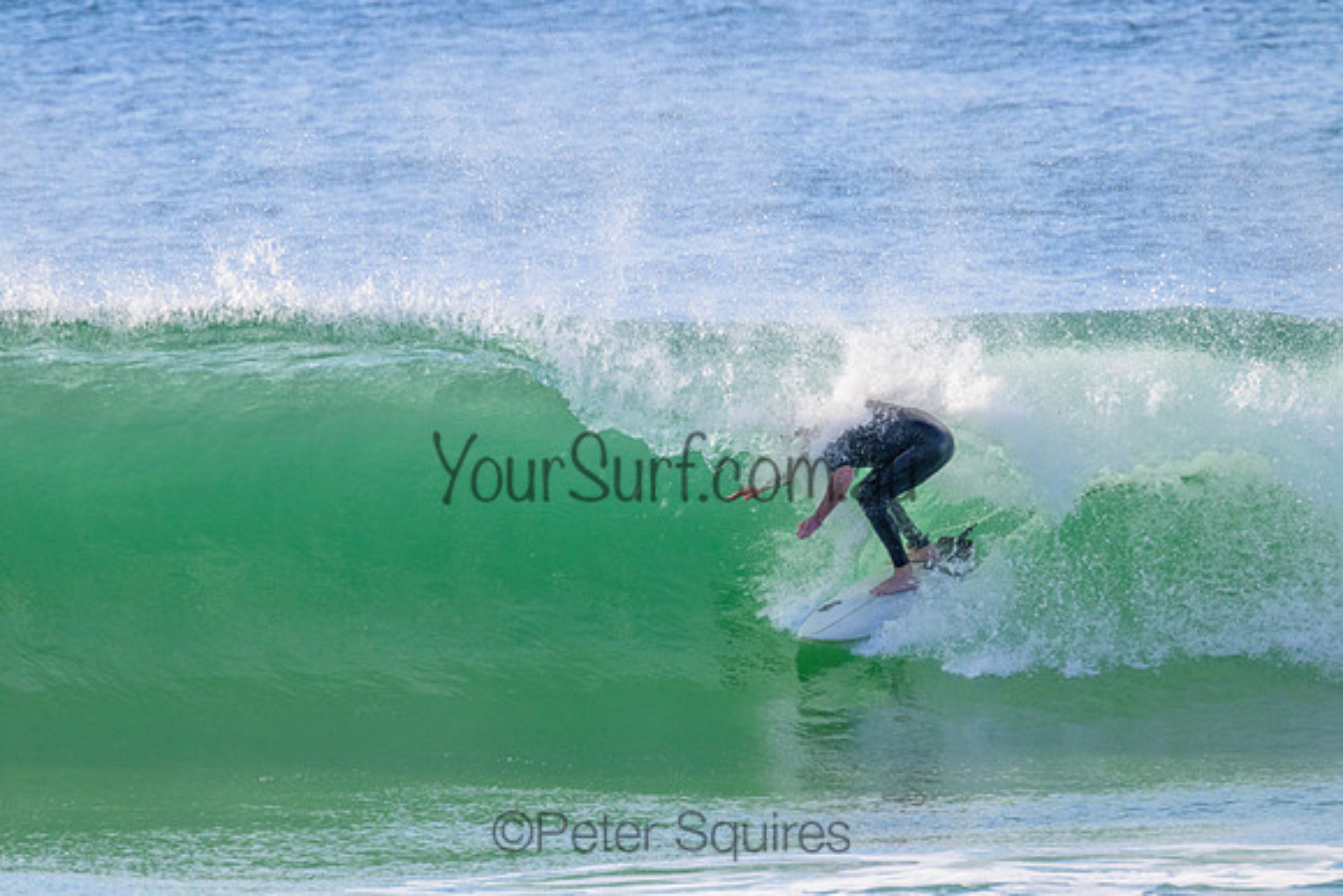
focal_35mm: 800
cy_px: 448
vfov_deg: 1.7
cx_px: 672
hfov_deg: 2.6
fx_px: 29850
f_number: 11
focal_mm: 800
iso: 2800
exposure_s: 1/2000
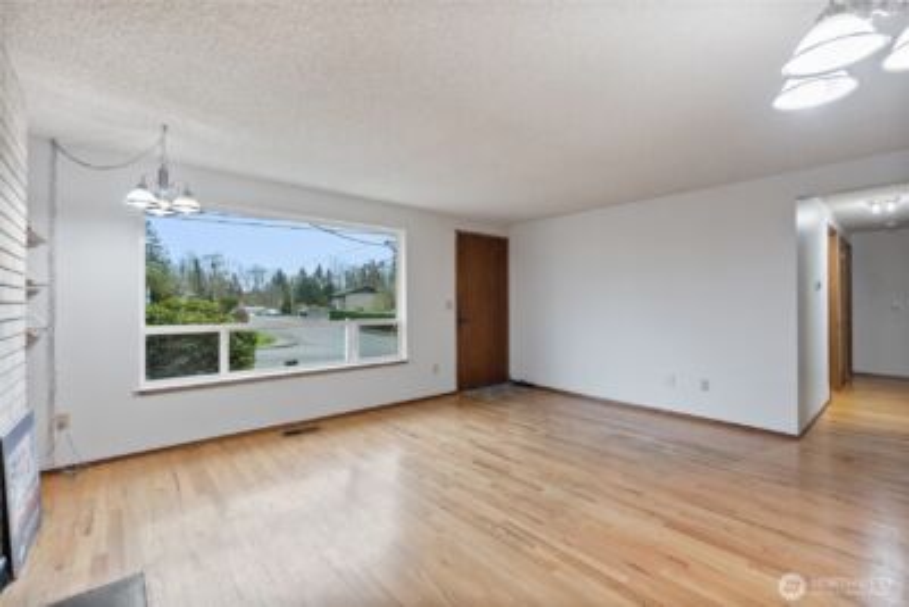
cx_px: 454
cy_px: 304
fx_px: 379
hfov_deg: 100.4
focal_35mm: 15
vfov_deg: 77.4
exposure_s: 1/13
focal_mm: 10
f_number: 5.6
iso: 400
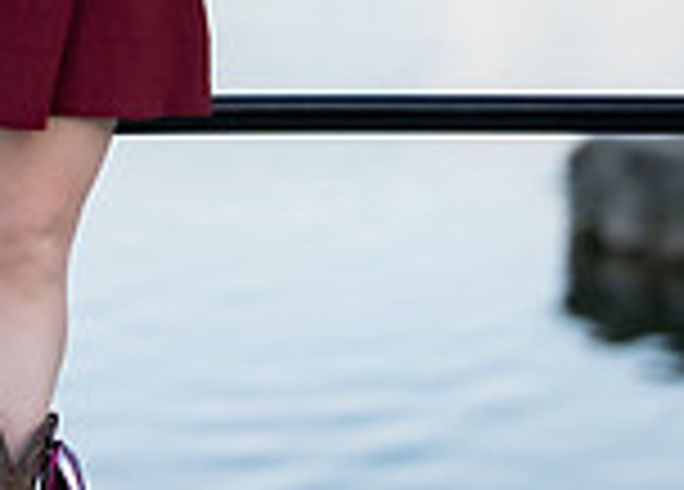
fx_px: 4338
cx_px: 51
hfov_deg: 9.0
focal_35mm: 223
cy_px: -101
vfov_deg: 6.4
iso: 100
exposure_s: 1/1600
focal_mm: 50
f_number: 1.2
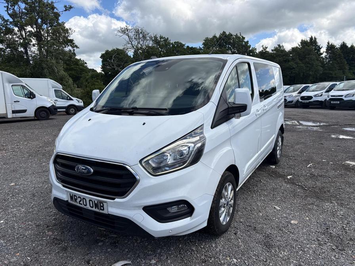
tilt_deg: -10.7
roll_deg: +7.2
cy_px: 133
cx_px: 178
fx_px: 267
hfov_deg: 67.3
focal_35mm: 26
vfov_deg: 53.1
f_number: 1.6
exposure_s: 1/2985
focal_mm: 5.96
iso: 50
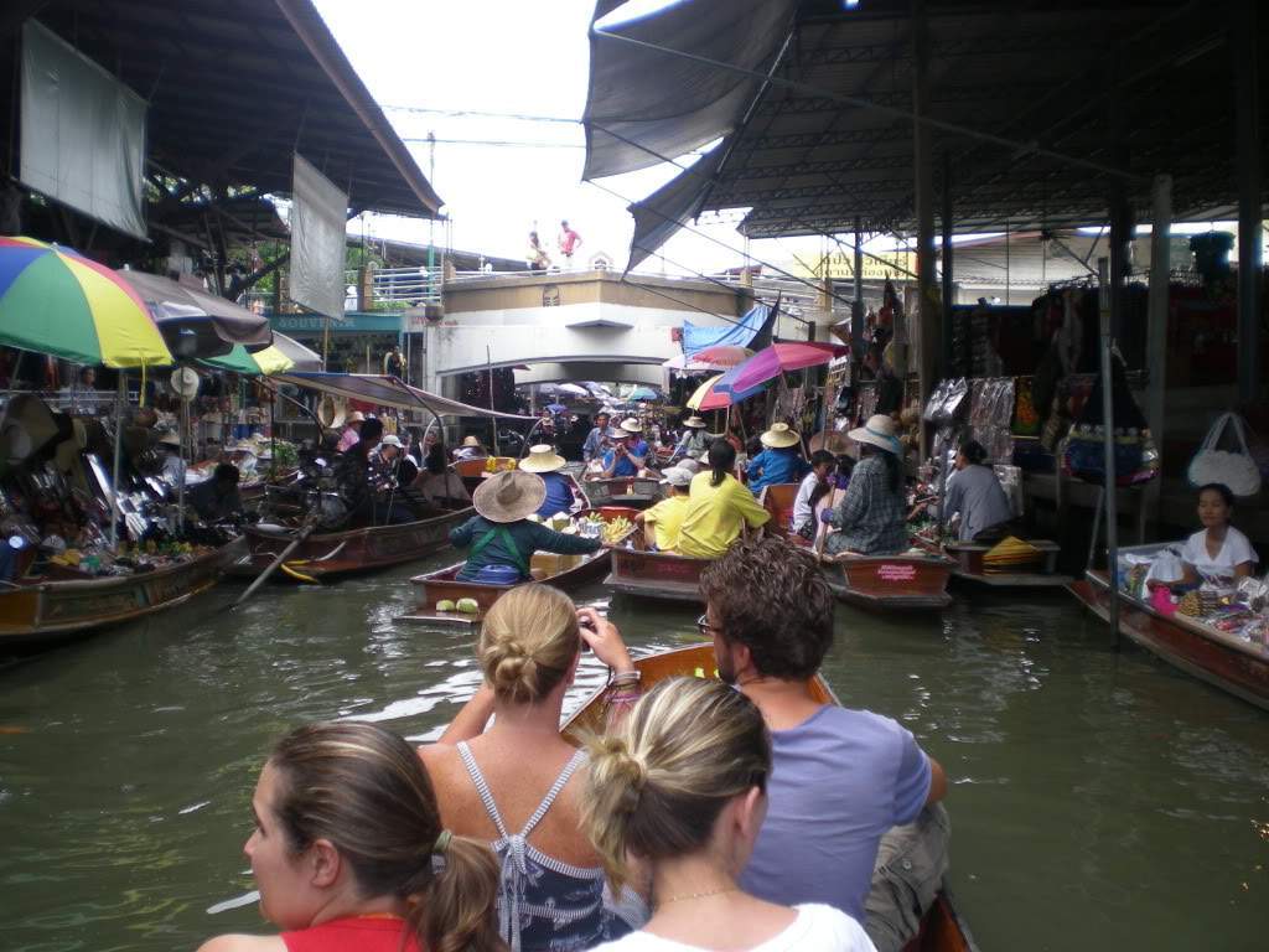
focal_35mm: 38
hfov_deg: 49.0
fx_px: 1393
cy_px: 476
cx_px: 634
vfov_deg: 37.7
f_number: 3.1
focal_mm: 6.3
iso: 50
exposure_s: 1/155
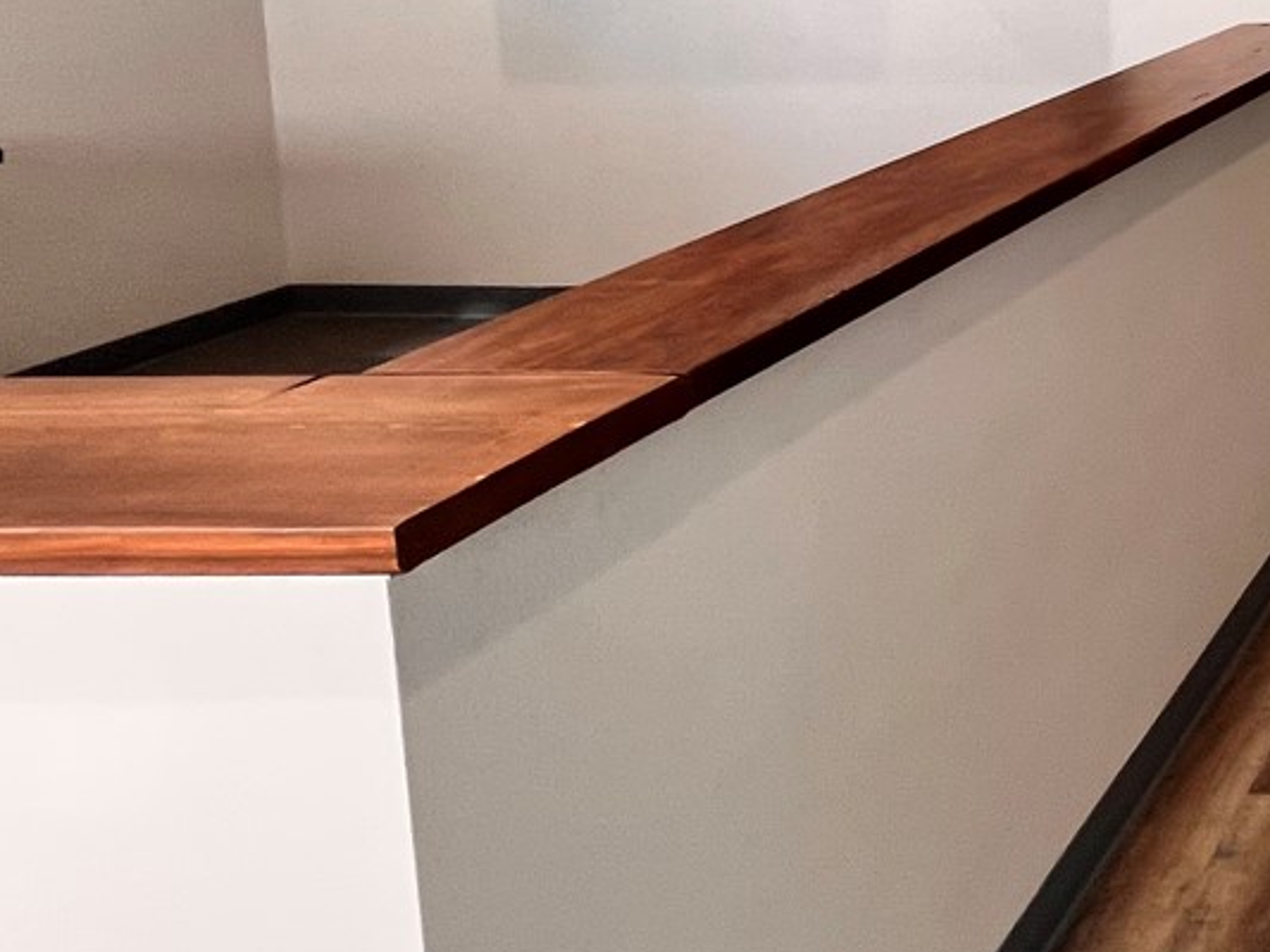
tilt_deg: -9.1
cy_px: -24
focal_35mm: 39
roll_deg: +0.2
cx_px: 1811
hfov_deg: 31.0
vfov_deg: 33.4
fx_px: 1431
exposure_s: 1/126
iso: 160
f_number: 1.8
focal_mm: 1.57
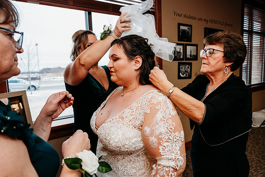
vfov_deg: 53.2
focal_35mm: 24
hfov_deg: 73.7
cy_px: 88
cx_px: 132
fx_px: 177
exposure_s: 1/200
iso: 1250
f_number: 4.5
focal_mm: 24
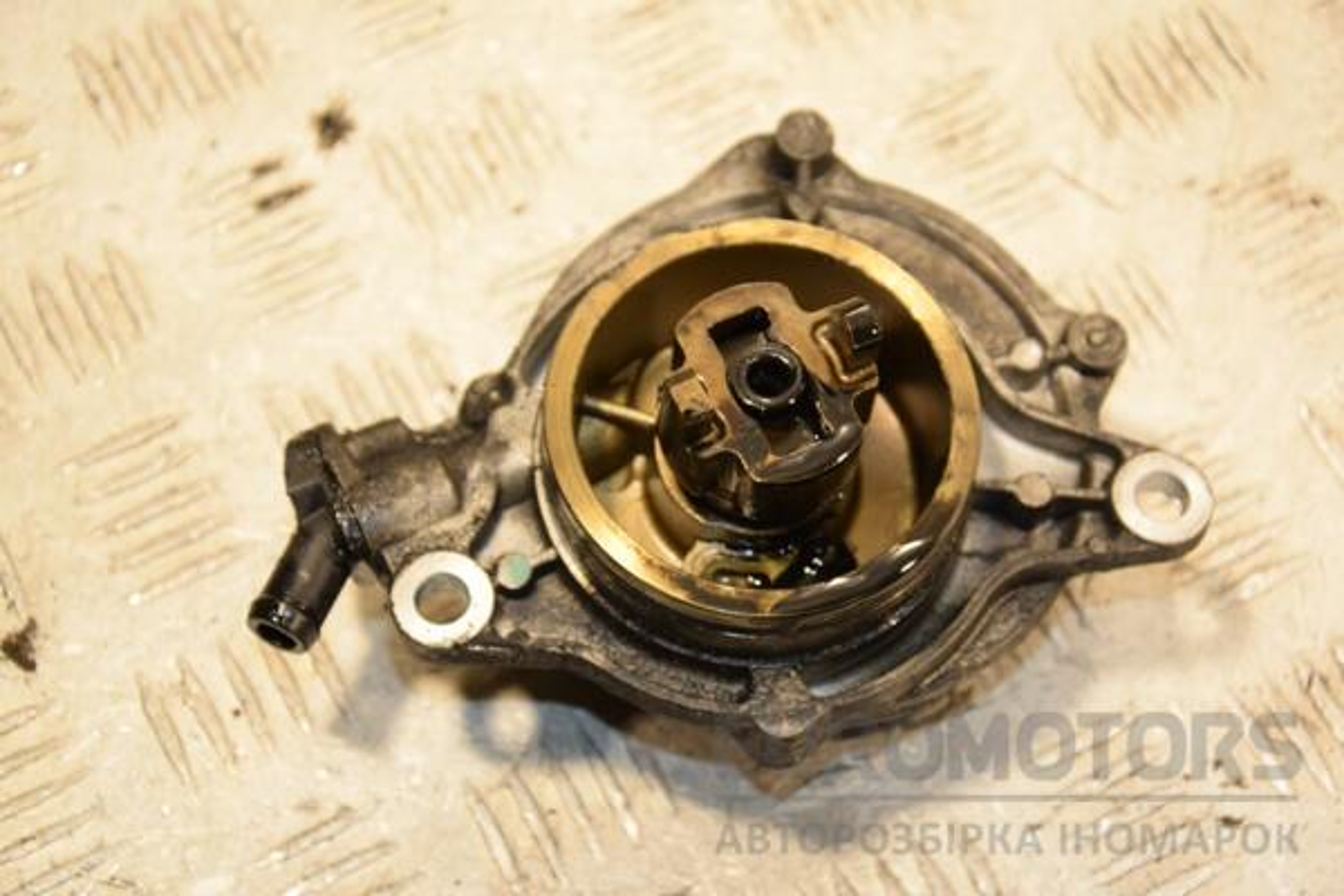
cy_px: 448
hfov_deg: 23.4
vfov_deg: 15.7
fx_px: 3248
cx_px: 672
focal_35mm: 87
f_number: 5.6
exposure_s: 1/200
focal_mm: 58
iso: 800
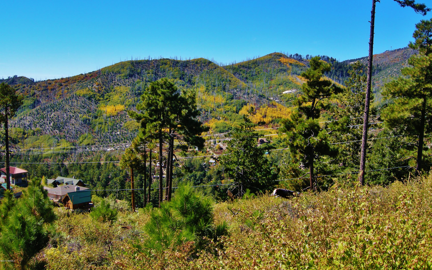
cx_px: 221
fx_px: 447
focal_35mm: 38
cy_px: 105
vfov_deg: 33.4
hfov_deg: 51.5
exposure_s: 1/243
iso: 64
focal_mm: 7.5
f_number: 4.8
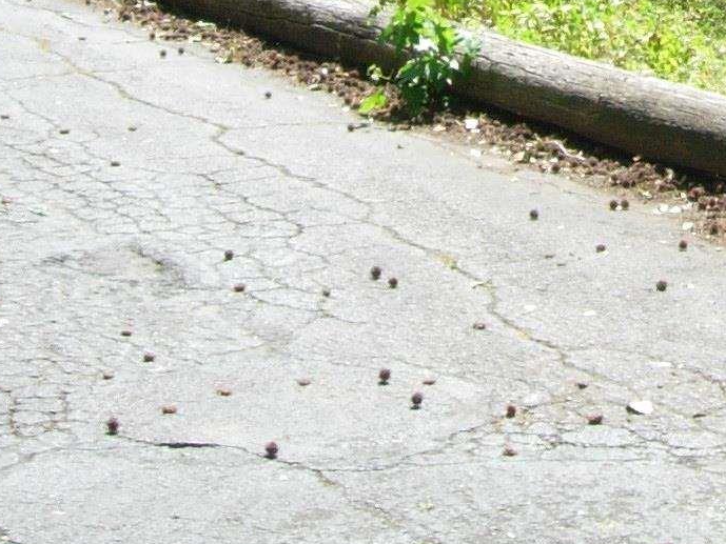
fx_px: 3000
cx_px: 779
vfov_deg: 9.8
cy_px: -427
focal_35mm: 143
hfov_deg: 13.5
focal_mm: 7.8
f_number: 2.8
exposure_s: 1/575
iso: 64
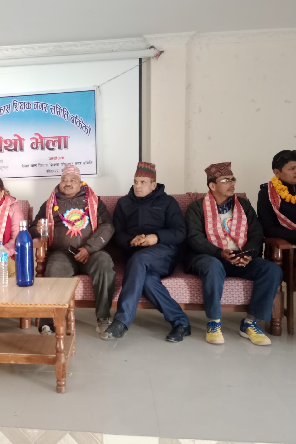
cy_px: 217
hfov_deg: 34.4
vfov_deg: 51.9
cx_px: 43
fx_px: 456
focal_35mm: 37
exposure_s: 1/16.7
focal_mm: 3.96
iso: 2441
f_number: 1.8
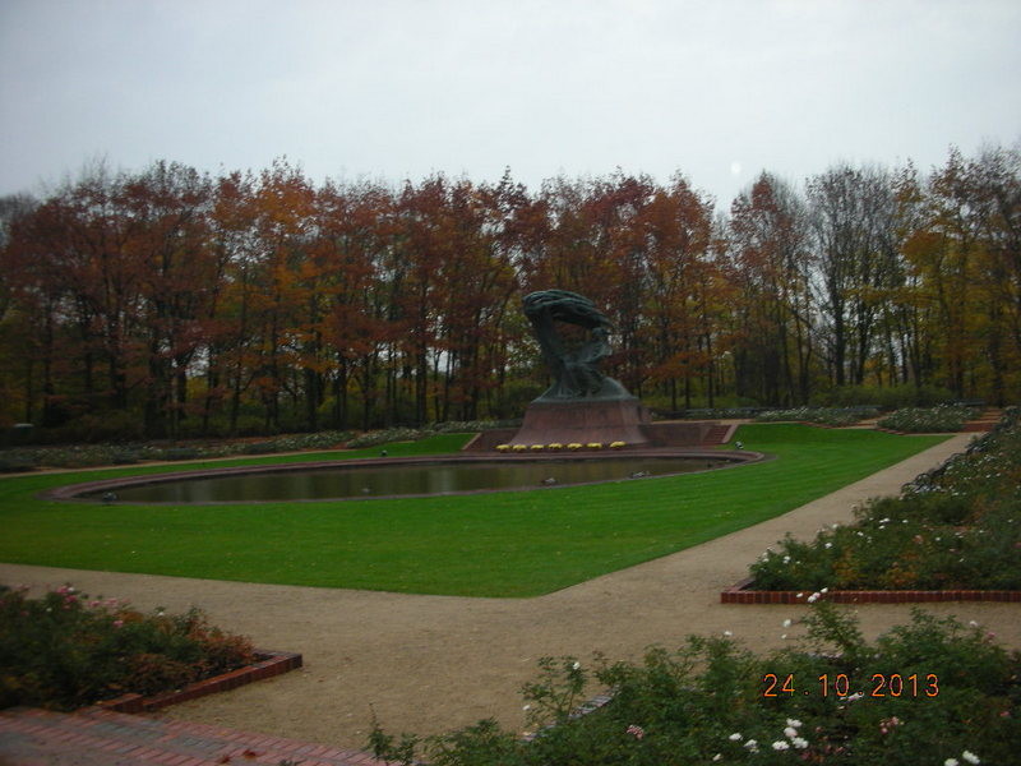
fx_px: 1032
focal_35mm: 35
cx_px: 510
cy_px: 383
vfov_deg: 40.7
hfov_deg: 52.6
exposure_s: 1/30
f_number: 3
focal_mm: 5.8
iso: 70
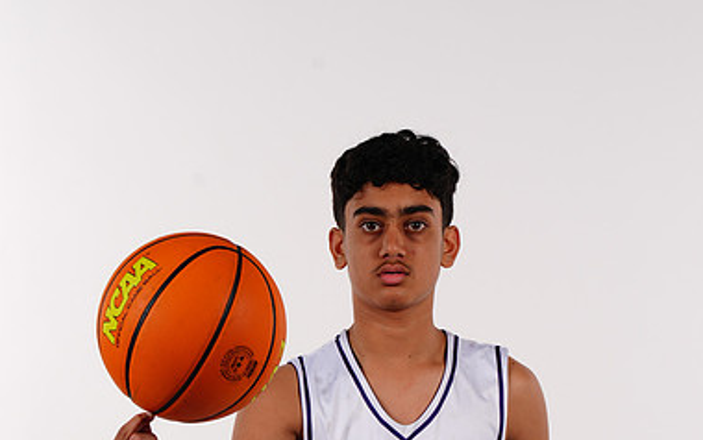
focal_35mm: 280
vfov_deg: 4.7
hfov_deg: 7.5
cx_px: 354
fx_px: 5368
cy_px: 505
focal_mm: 180
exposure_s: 1/500
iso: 200
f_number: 9
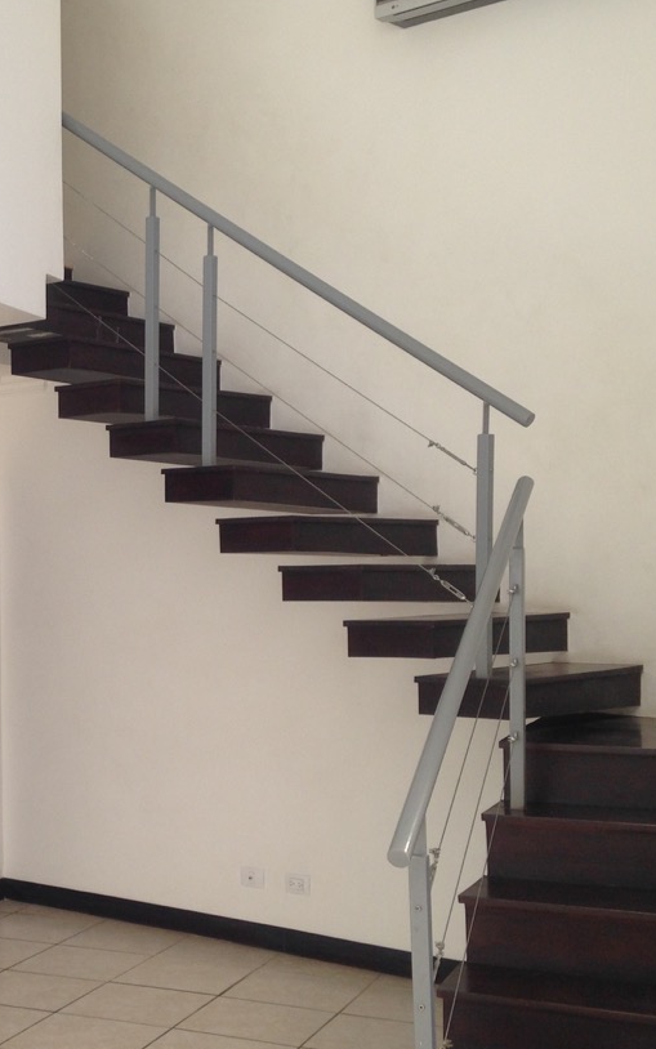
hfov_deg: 23.0
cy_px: 594
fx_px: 1573
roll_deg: +2.3
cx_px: 73
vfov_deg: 36.8
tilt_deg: +2.0
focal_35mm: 55
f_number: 2.4
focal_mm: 4.12
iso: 50
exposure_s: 1/184
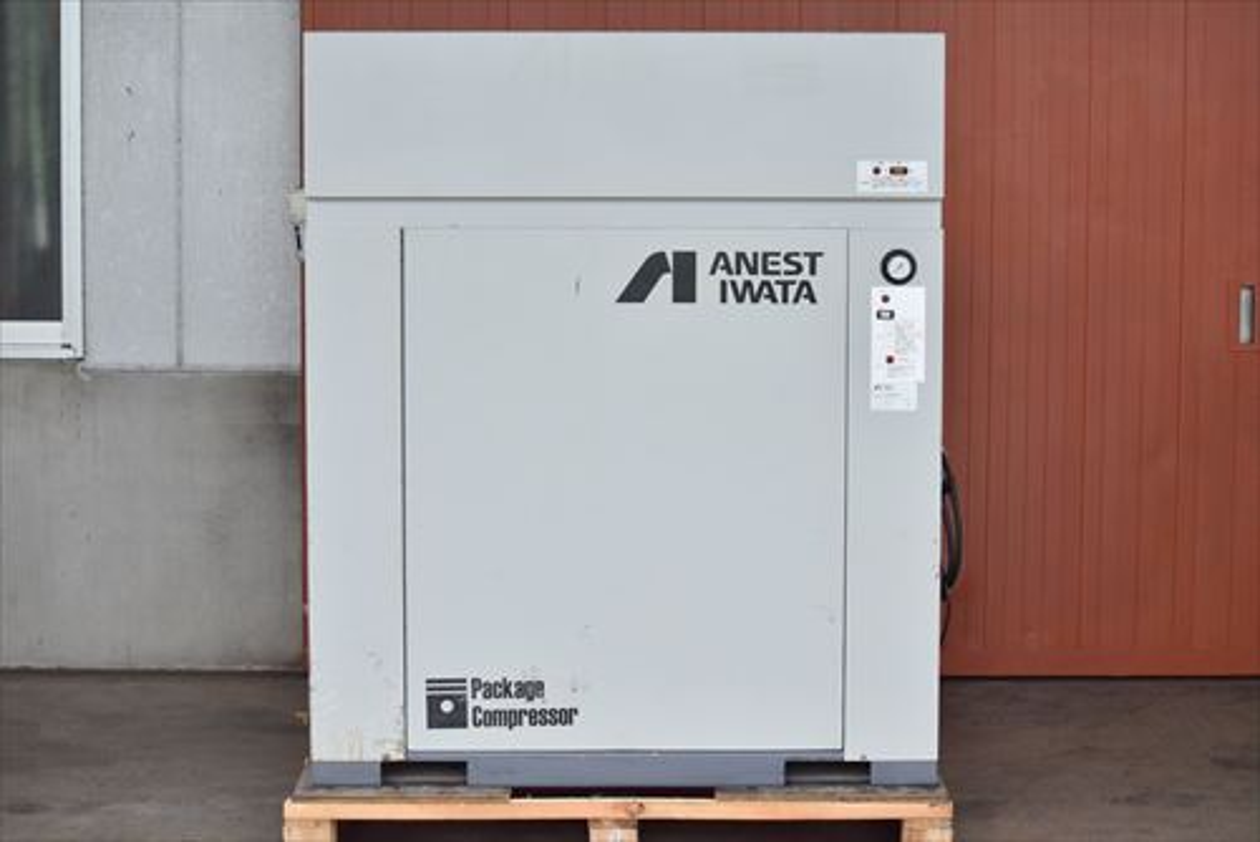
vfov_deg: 16.6
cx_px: 630
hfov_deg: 24.6
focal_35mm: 82
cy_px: 421
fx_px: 2889
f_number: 6.3
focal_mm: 55
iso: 1250
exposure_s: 1/1000
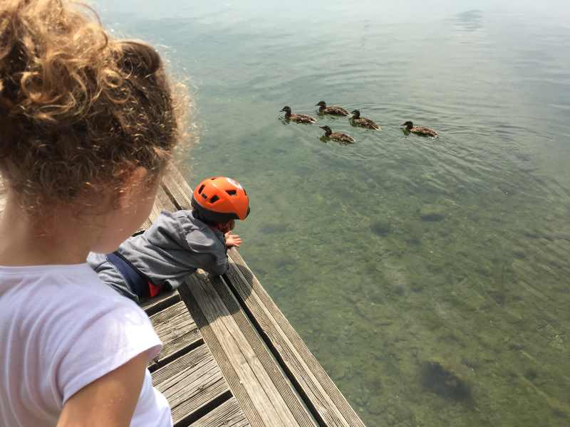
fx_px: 478
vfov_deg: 48.2
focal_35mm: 29
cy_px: 214
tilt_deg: -36.7
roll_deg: -5.5
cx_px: 285
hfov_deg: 61.7
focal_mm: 4.15
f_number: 2.2
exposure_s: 1/999
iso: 25
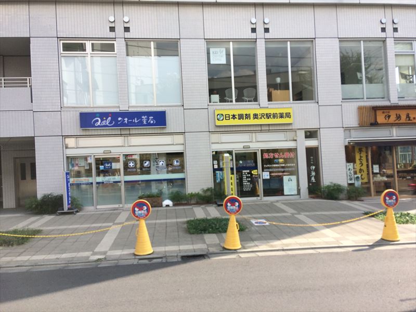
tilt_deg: -1.3
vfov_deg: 48.2
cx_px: 208
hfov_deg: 61.7
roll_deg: +2.8
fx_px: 349
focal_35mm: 29
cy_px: 156
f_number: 2.2
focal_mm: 4.15
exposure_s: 1/873
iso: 32
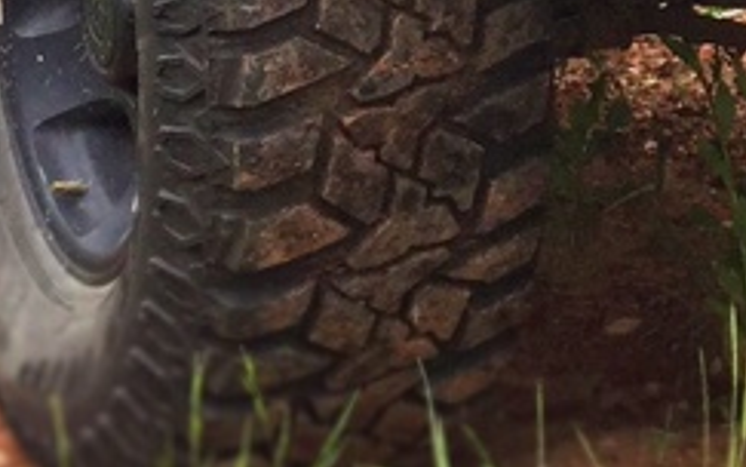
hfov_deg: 12.2
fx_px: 3294
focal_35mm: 162
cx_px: 1173
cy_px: -313
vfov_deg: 7.9
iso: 32
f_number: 2.2
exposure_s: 1/860
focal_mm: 4.15
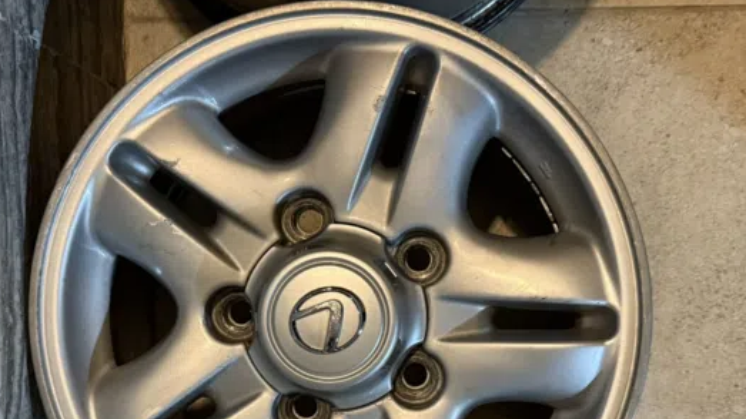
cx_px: 352
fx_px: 633
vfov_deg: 35.9
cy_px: 312
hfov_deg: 61.0
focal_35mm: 32
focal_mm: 6.76
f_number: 1.78
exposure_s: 1/42
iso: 800
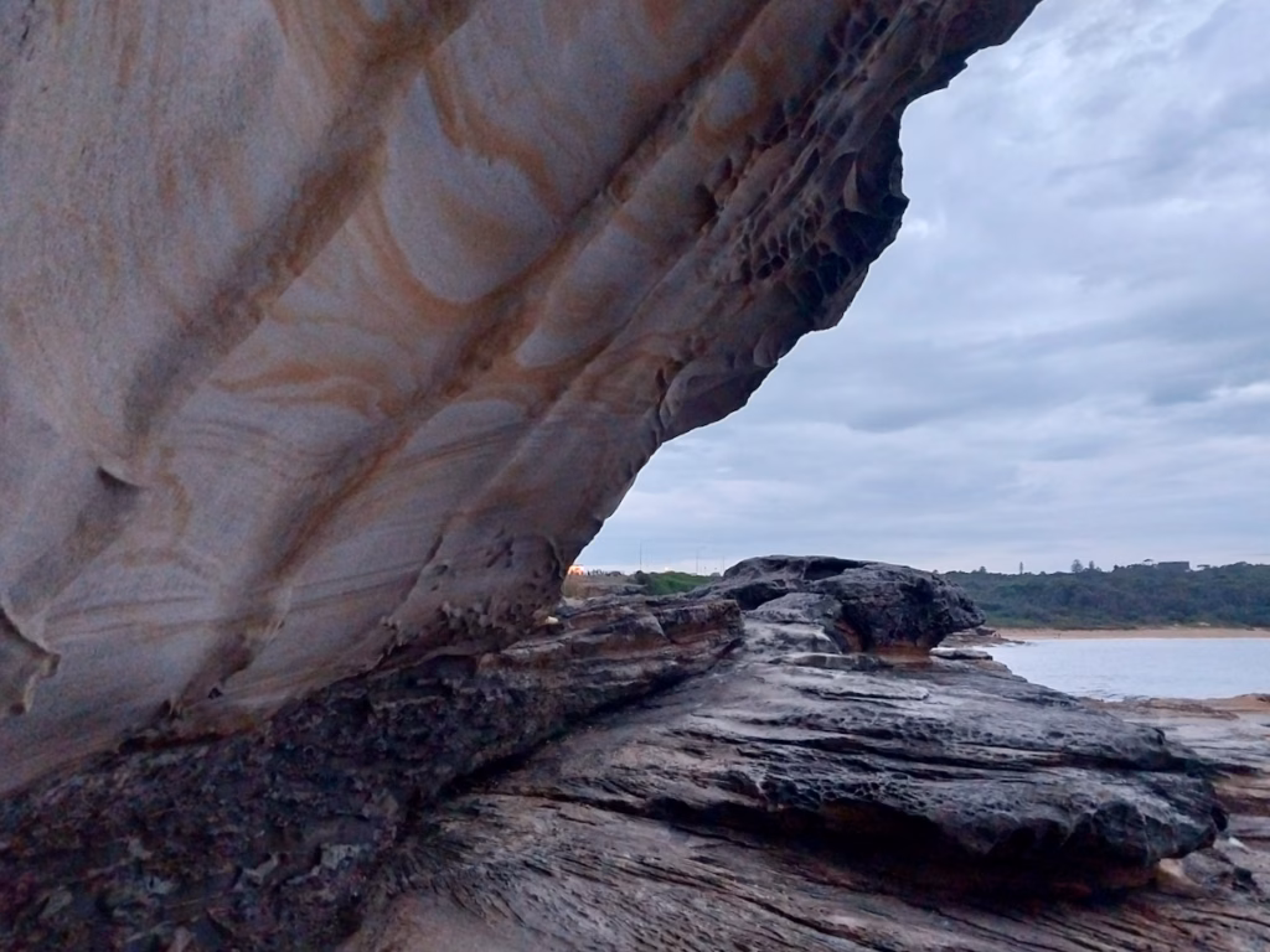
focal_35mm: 26
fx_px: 954
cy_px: 476
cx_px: 635
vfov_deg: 53.1
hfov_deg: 67.3
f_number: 1.8
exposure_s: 1/25
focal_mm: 4
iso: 400
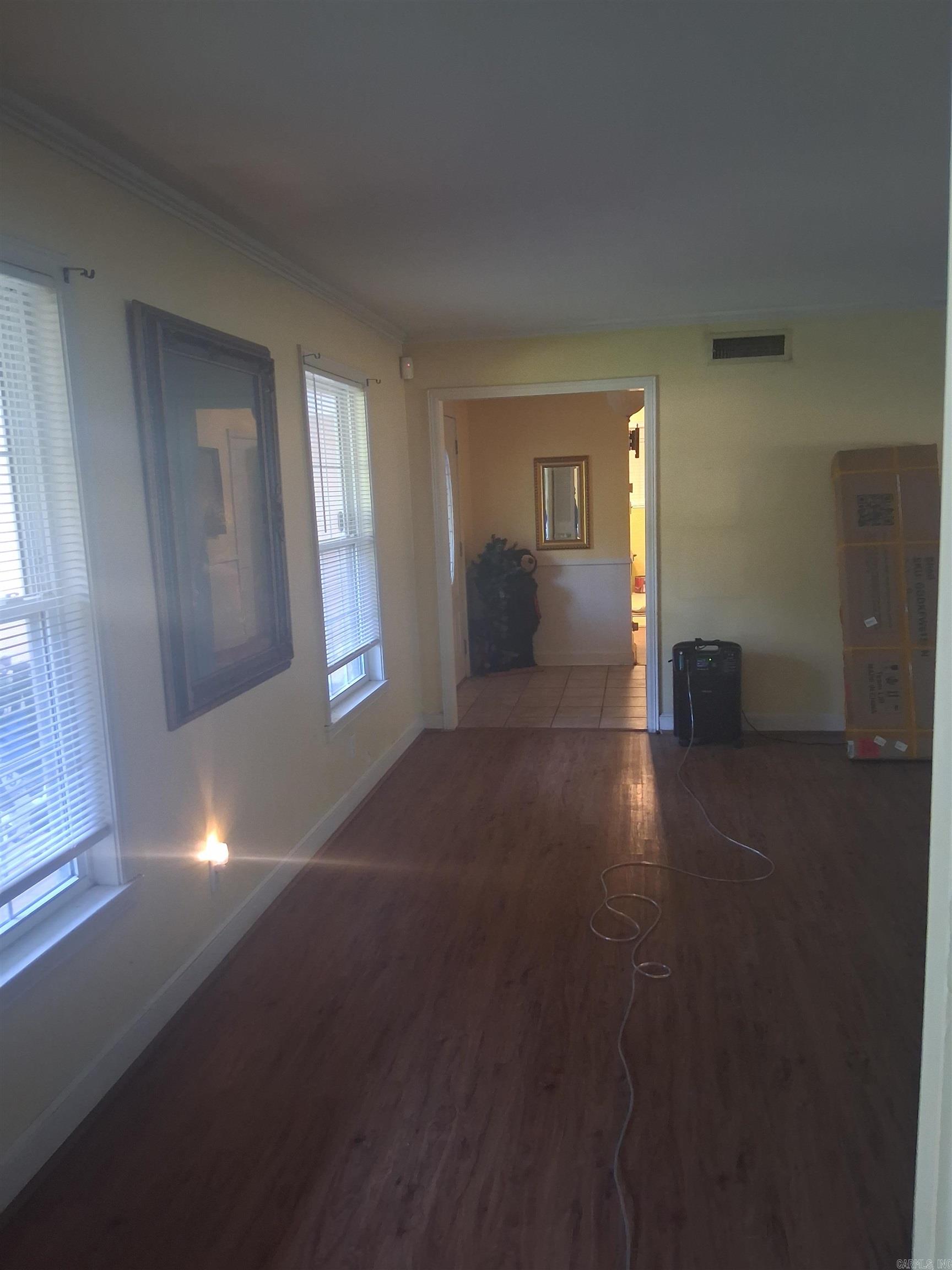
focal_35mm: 26
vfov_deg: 67.3
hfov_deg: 53.1
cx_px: 476
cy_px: 635
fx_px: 953
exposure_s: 1/25
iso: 500
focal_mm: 3.98
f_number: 1.8
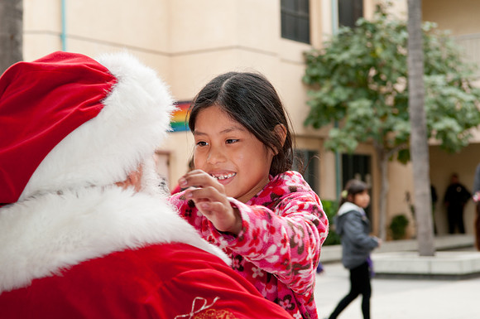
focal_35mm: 82
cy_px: 160
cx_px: 240
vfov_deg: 16.5
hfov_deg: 24.6
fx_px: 1098
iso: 320
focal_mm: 55
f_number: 5.6
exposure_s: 1/125
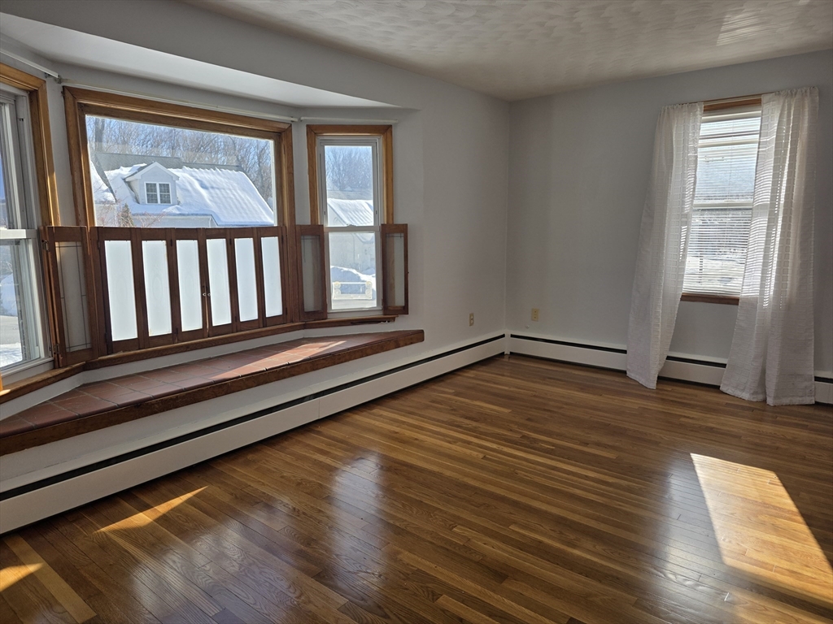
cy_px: 312
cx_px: 416
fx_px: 553
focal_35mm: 23
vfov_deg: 58.9
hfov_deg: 73.9
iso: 80
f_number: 1.7
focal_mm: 6.3
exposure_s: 1/2820
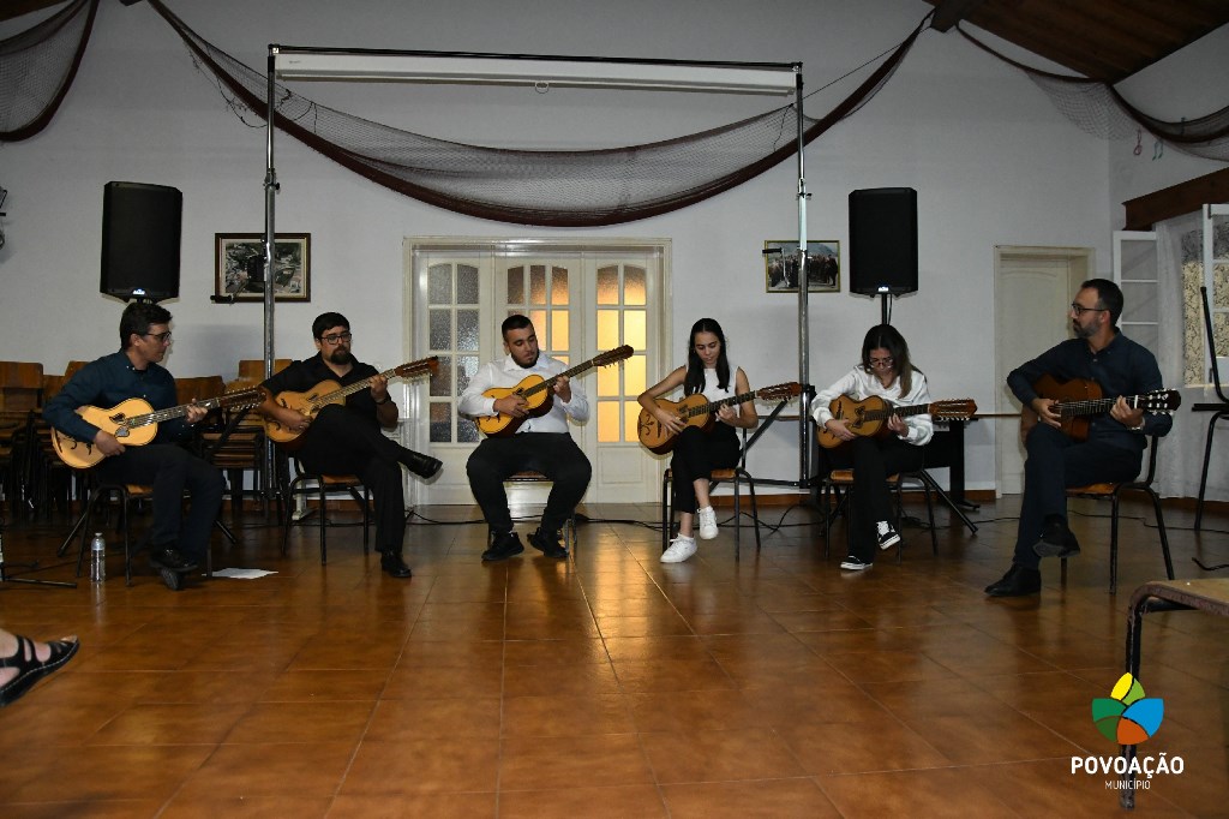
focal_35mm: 27
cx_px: 614
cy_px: 410
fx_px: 921
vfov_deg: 47.9
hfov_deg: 67.4
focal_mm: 18
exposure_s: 1/125
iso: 4000
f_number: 3.5
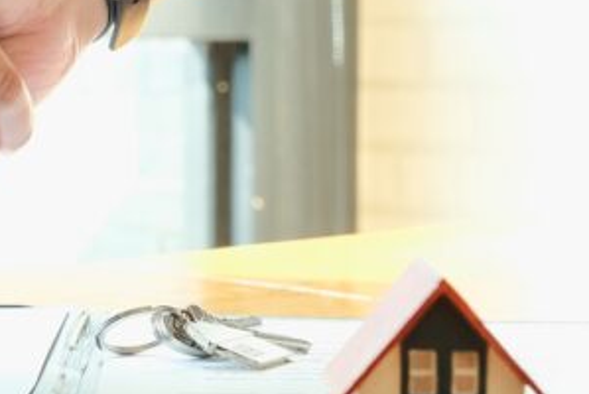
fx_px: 2604
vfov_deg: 8.6
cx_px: -30
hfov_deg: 12.7
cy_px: -23
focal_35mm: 159
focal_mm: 38.8
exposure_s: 1/60
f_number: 6.4
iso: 800
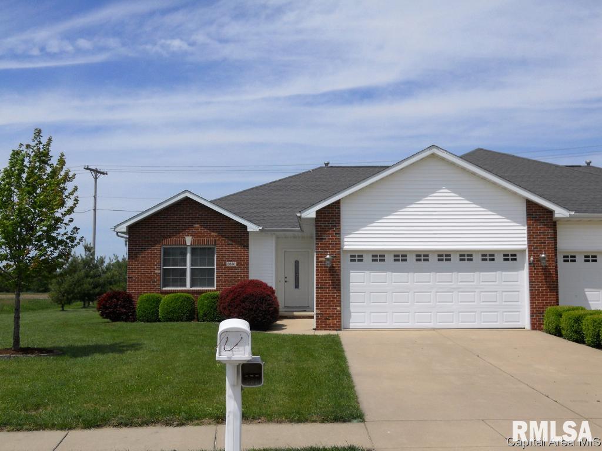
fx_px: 626
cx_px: 301
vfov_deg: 39.7
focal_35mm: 36
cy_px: 226
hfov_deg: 51.4
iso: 80
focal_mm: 6.4
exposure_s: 1/640
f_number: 6
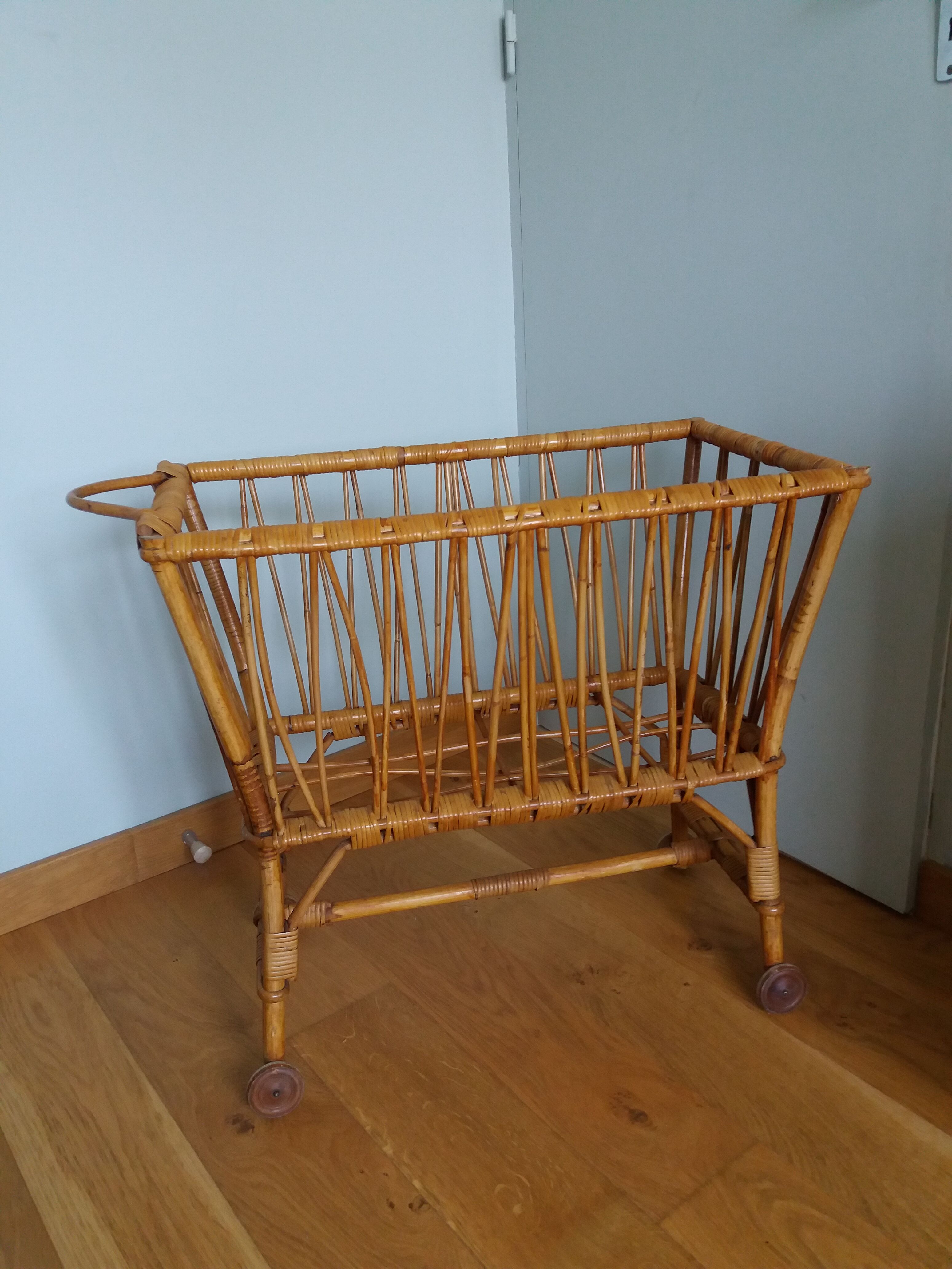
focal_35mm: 28
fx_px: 1027
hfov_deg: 49.7
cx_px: 476
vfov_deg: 63.4
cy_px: 634
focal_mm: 3.7
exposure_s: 1/33
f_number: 1.9
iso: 160
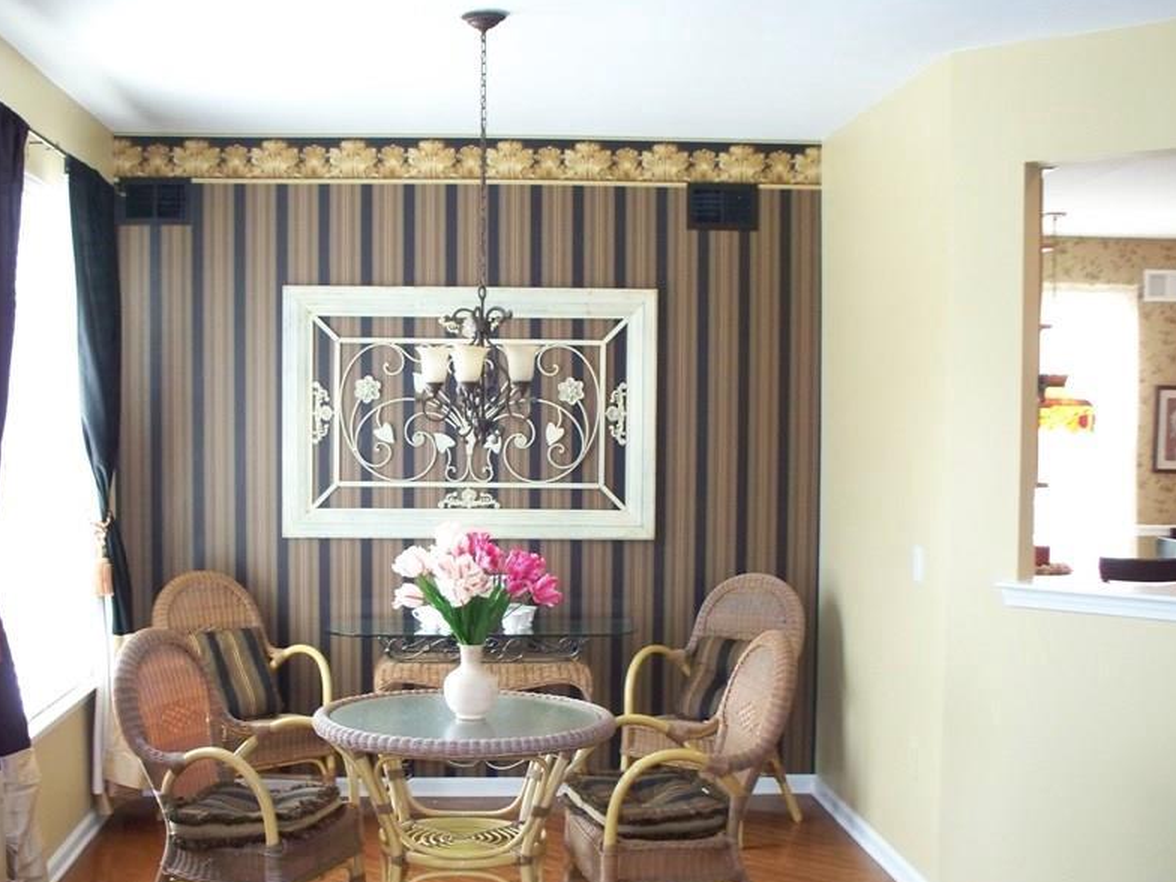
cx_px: 474
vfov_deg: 30.8
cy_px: 520
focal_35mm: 47
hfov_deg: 40.3
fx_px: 1597
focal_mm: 7.54
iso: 320
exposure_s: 1/60
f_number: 2.8
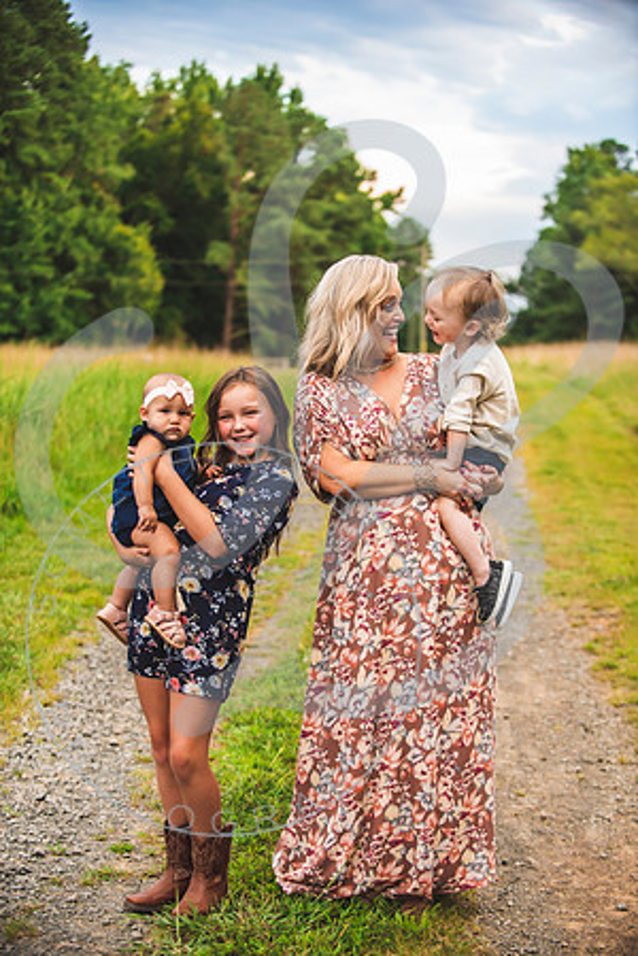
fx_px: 1861
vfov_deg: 28.8
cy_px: 478
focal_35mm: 70
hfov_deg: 19.5
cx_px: 319
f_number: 4
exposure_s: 1/250
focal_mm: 70
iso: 320
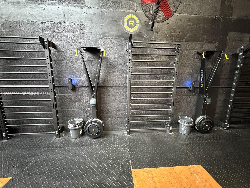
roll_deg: -0.1
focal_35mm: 14
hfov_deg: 102.1
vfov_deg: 85.7
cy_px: 94
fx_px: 101
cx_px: 125
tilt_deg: -9.2
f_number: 2.2
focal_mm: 2.22
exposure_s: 1/40
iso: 1000
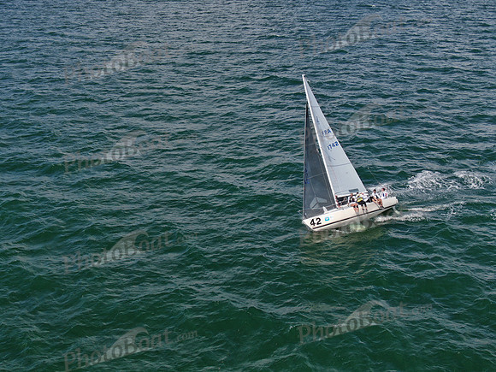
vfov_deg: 30.3
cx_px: 248
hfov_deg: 39.7
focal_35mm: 48
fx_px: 688
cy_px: 186
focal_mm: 8.6
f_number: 3.8
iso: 100
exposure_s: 1/1000
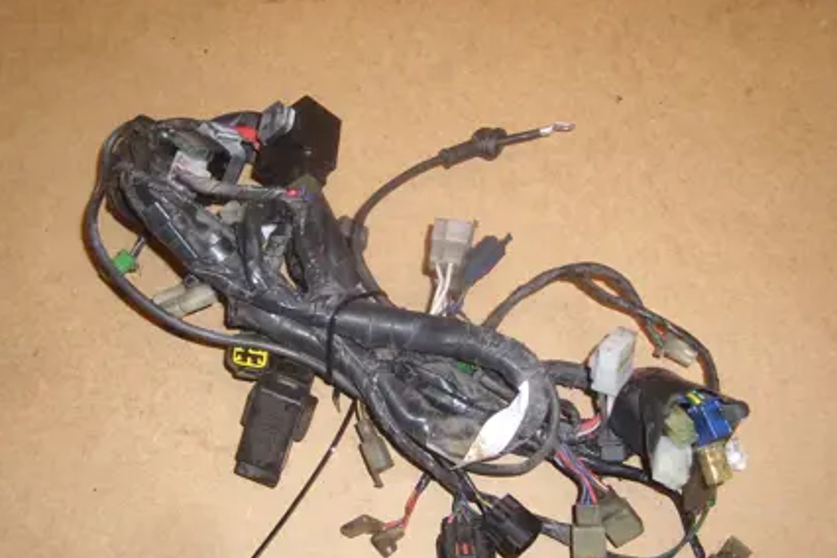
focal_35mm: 41
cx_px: 411
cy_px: 287
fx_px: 953
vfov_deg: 32.6
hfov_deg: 47.4
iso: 50
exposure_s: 1/30
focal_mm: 5.8
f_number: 2.8
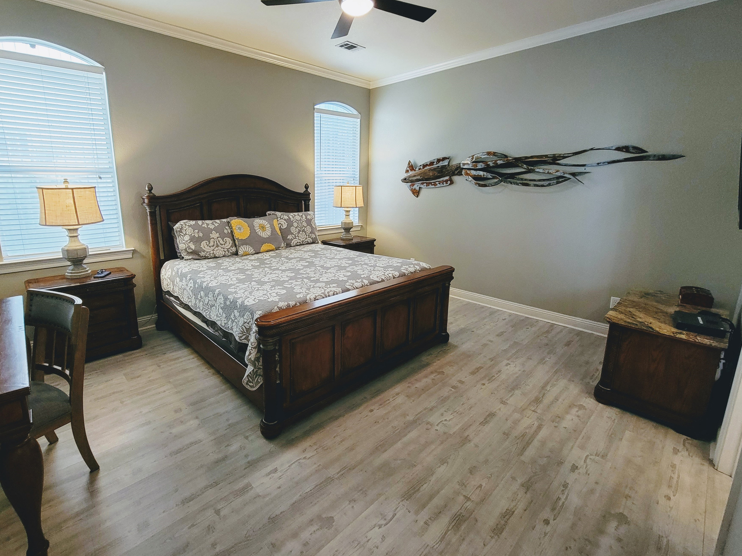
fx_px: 322
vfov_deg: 81.5
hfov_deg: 97.8
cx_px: 329
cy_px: 248
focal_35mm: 15
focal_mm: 2.2
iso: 320
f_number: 2.2
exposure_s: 1/59
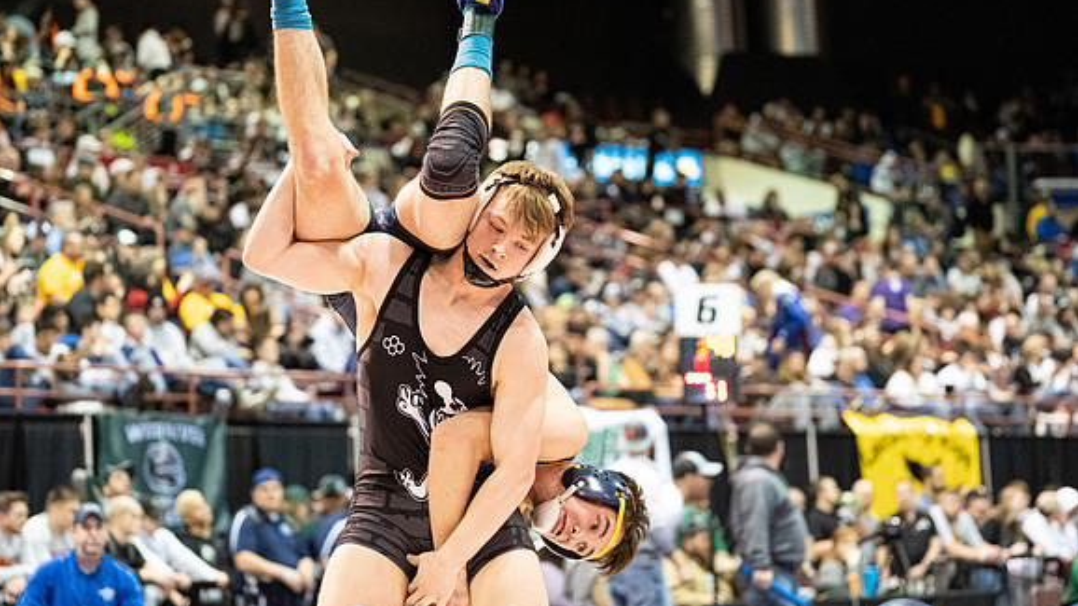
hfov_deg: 17.6
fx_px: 3487
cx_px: 539
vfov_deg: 9.9
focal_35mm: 122
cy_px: 338
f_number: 4
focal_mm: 116
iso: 12800
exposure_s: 1/500
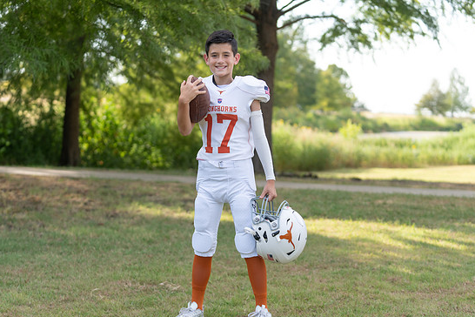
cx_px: 233
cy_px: 170
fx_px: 1108
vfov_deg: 16.3
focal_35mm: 84
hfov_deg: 24.2
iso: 100
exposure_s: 1/400
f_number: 2.8
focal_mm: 70
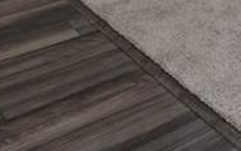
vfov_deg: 11.0
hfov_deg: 19.9
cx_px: 362
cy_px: -266
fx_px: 592
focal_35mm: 90
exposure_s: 1/2
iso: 400
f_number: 8
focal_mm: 16
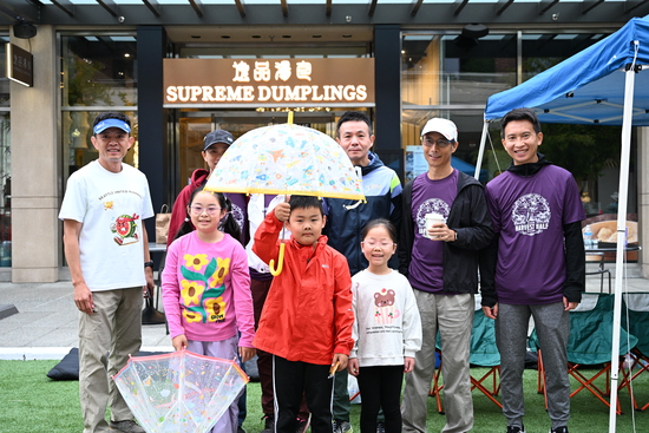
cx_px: 324
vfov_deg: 34.2
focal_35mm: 39
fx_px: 703
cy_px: 216
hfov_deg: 49.5
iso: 1600
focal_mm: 39
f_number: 4
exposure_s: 1/320
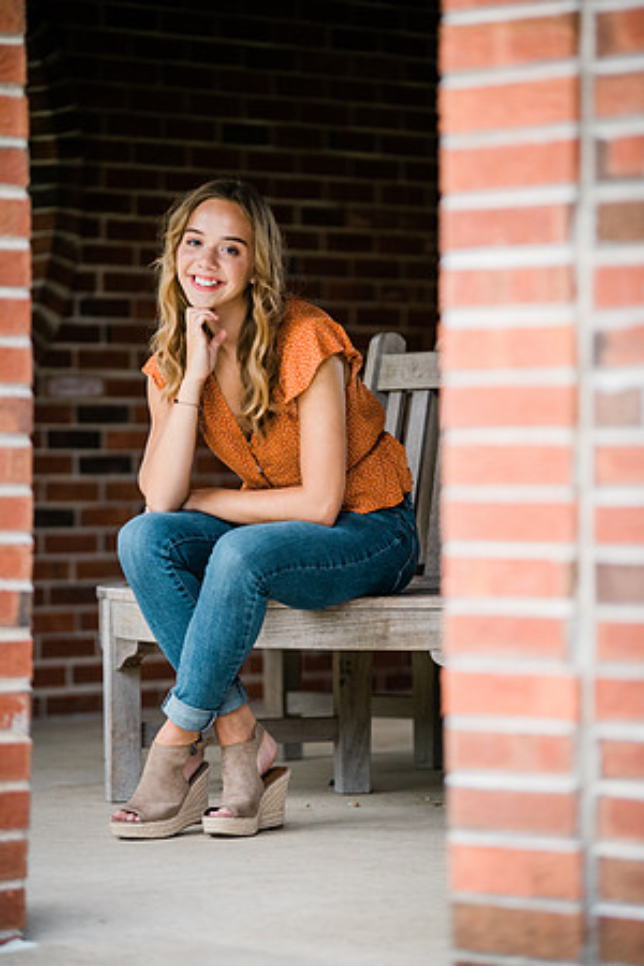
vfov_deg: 14.2
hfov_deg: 9.5
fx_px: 3891
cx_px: 322
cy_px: 483
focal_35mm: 145
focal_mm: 145
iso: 640
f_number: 2.8
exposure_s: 1/500
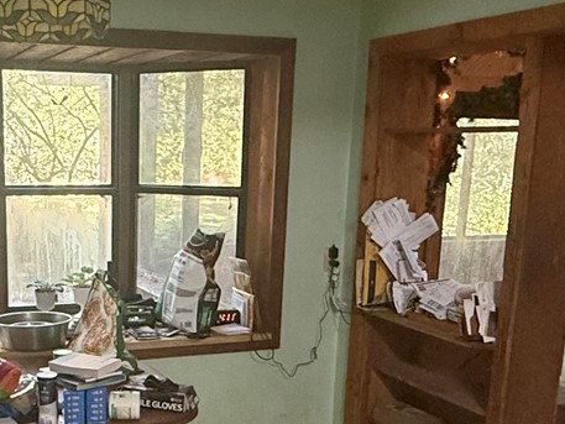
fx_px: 800
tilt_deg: -12.4
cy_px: 315
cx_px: 138
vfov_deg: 29.3
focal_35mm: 49
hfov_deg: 37.9
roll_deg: -0.5
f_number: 2.2
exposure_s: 1/60
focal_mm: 2.22
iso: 500
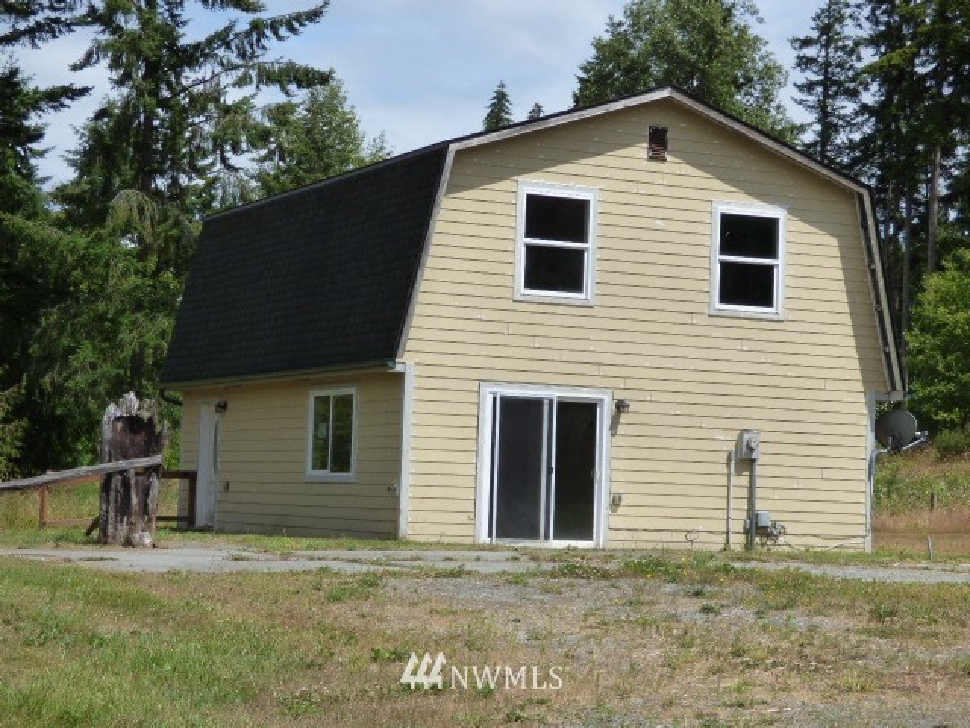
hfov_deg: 26.0
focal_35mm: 75
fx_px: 2102
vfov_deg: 19.6
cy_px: 364
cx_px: 485
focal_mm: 12.7
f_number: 4.3
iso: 160
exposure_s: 1/1000
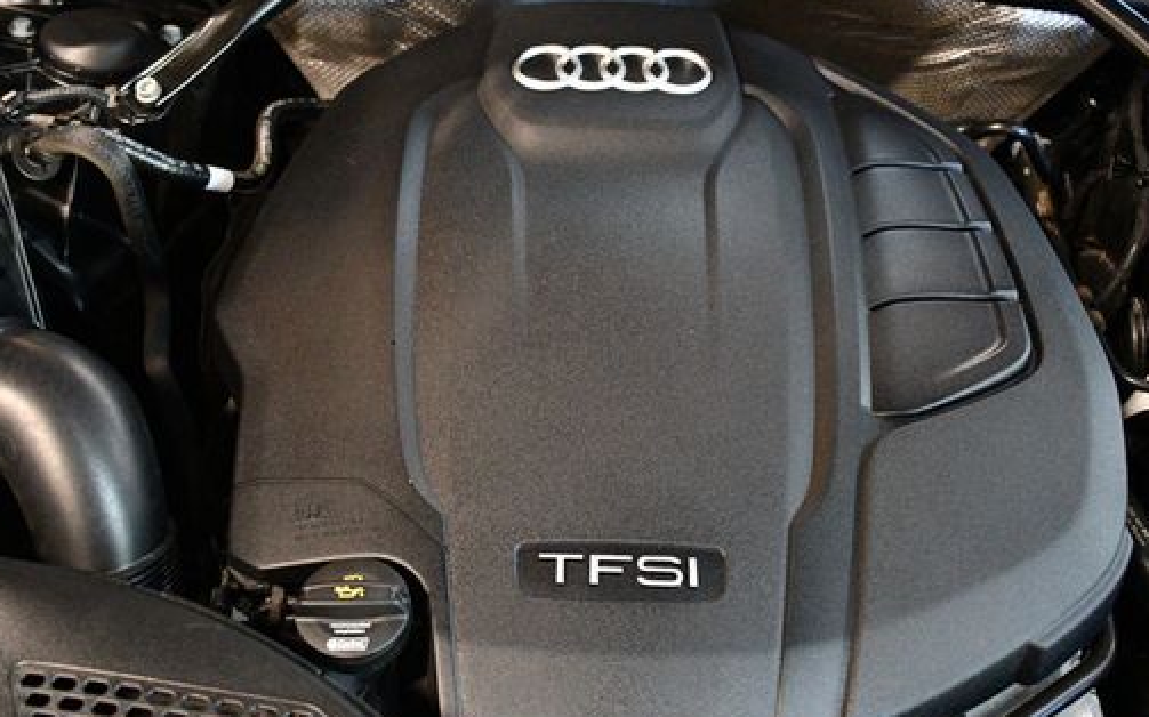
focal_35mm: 35
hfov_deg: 55.3
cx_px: 548
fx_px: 1096
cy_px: 358
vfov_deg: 36.3
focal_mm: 18
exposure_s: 1/60
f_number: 3.5
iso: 5600
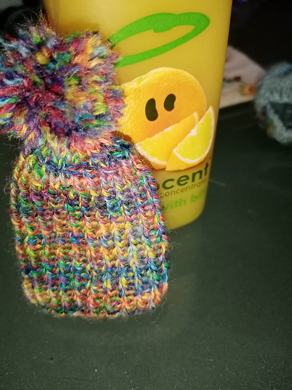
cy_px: 195
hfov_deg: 53.1
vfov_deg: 67.3
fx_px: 292
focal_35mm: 26
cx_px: 146
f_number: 1.8
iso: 371
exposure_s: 1/25
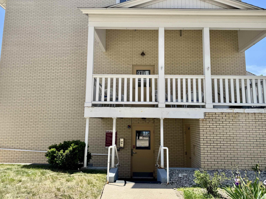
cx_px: 138
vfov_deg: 51.3
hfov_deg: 65.3
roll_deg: -0.6
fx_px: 207
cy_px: 92
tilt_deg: +7.0
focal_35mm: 27
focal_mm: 6.76
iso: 80
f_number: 1.78
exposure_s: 1/2604
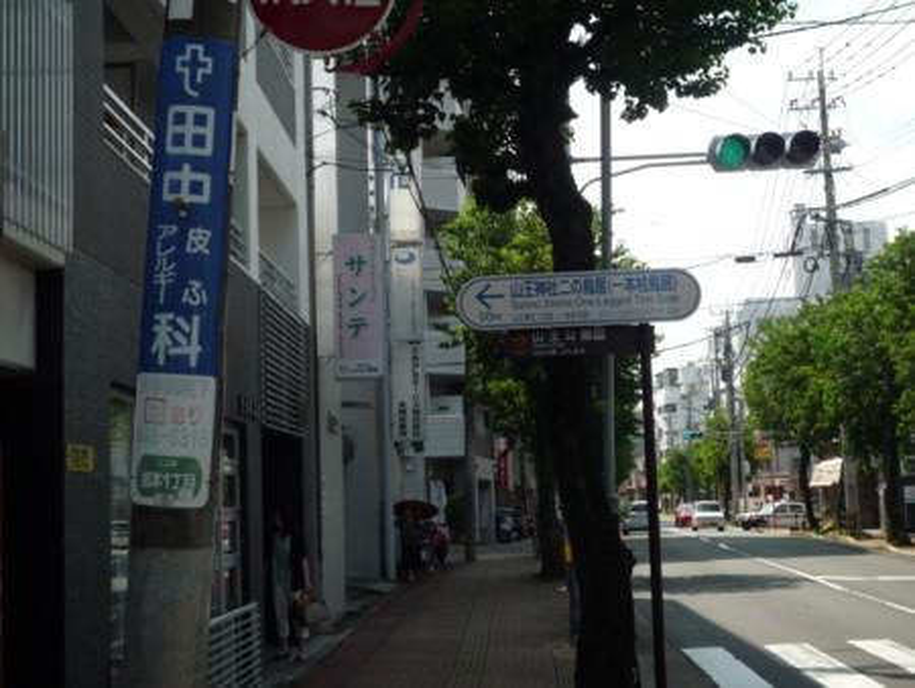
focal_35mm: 64
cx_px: 458
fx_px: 1693
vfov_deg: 23.0
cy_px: 344
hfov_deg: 30.3
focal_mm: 11.3
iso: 100
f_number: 4.9
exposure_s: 1/320
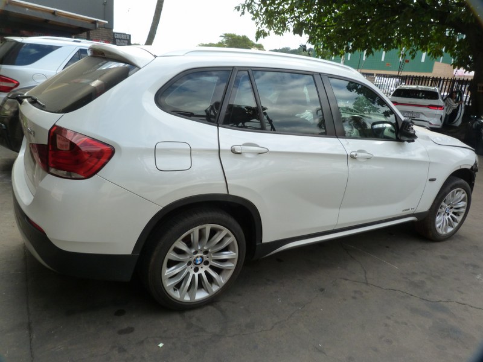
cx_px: 242
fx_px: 349
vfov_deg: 54.9
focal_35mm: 25
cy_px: 181
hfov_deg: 69.4
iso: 125
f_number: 4
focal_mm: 4.5
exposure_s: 1/125
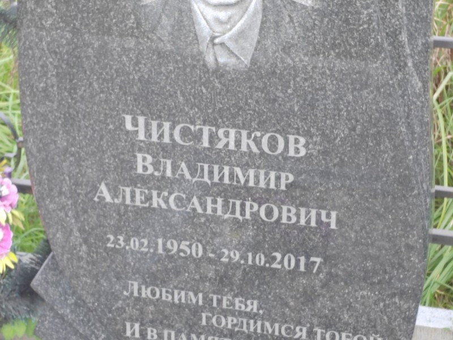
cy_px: 170
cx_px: 226
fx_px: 1387
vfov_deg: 14.0
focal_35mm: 106
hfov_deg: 18.5
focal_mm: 5.52
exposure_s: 1/130
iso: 100
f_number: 1.9
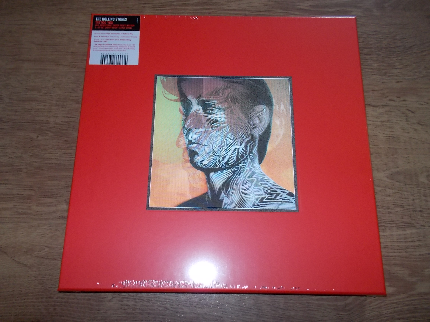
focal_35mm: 29
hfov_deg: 61.7
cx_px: 215
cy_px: 161
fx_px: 360
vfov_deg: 48.2
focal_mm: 4.1
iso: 200
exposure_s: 1/30
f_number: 3.3
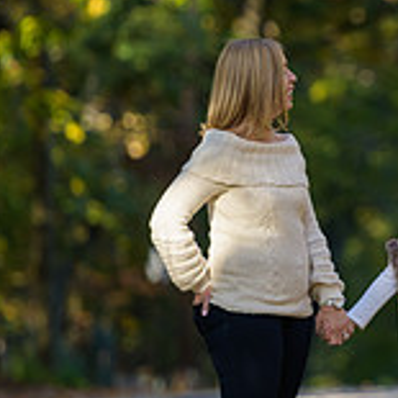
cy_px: 114
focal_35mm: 590
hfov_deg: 3.0
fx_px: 7675
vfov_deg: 3.0
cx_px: 588
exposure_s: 1/400
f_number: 3.2
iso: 200
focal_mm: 185
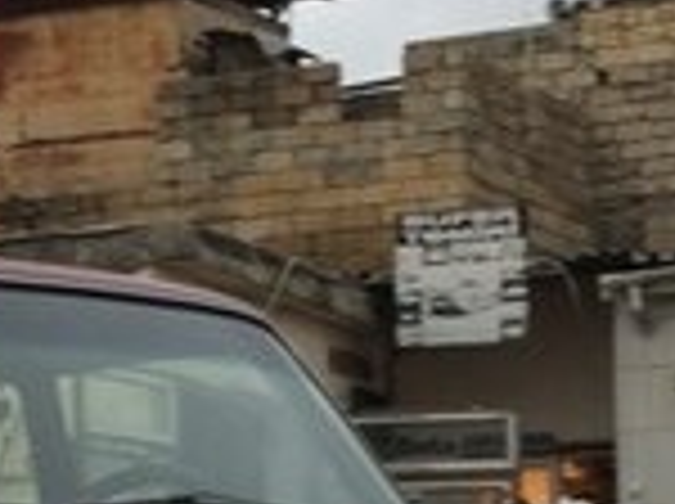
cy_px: 718
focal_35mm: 128
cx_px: 50
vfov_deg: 11.2
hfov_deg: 15.2
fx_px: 2492
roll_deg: +2.3
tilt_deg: -1.3
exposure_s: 1/50
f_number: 2.2
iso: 40
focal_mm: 4.15
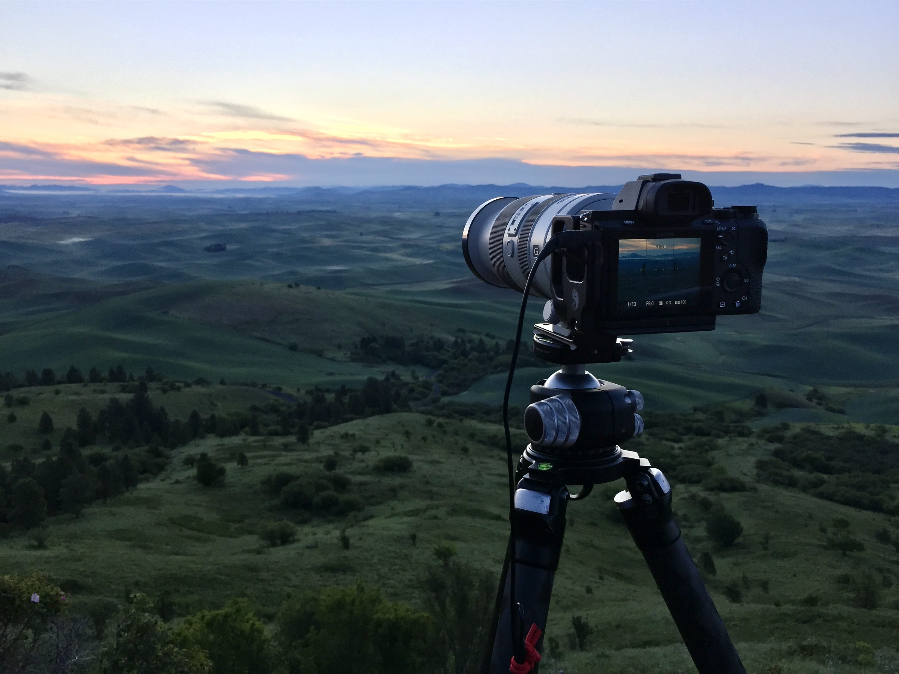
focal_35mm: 29
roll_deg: -1.1
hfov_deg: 61.7
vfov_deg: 48.2
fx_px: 753
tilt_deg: -10.0
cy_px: 337
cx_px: 450
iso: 32
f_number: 2.2
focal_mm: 4.15
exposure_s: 1/123
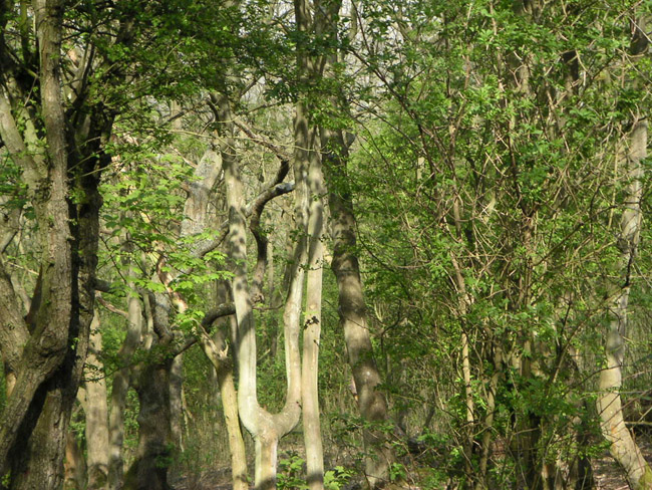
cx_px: 326
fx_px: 2091
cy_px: 245
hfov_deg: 17.7
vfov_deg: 13.3
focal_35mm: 111
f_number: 3.6
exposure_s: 1/180
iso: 50
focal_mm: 17.1
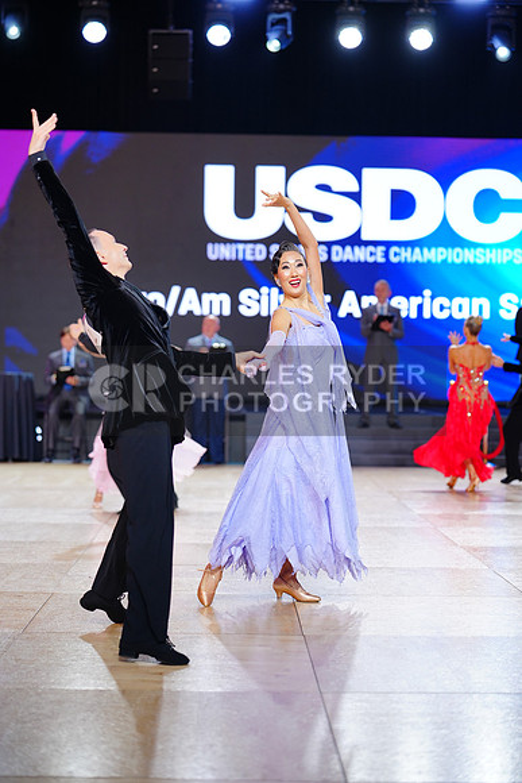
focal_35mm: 70
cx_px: 261
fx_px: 1521
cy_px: 392
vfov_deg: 28.8
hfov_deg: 19.5
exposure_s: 1/400
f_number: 2
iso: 320
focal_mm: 70
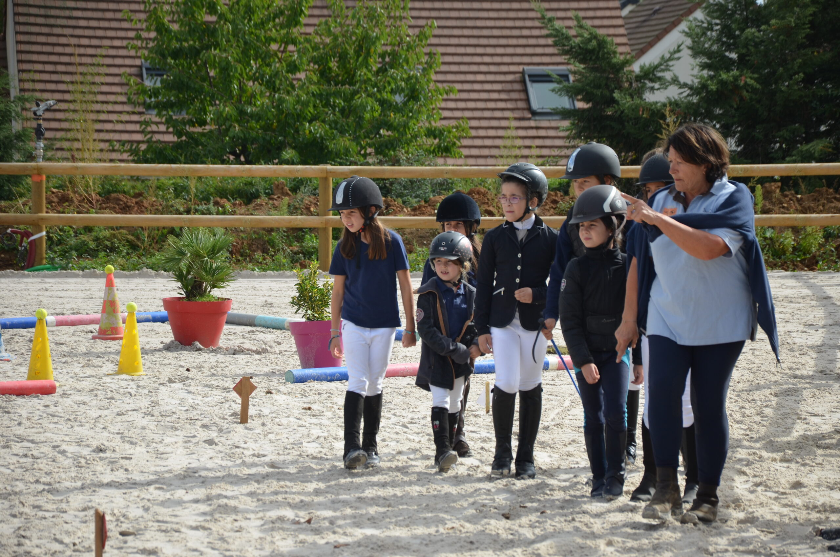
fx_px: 3668
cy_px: 278
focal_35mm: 158
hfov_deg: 13.1
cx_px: 420
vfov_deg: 8.7
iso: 200
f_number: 6.3
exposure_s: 1/640
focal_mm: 105
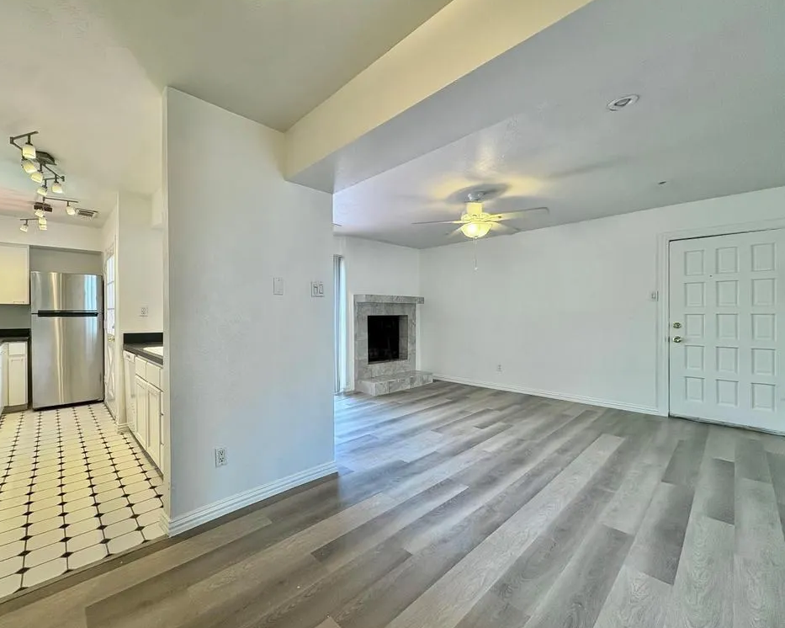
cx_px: 357
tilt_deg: -0.7
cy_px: 315
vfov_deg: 84.0
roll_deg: +0.4
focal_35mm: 15
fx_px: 348
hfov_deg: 96.5
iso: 200
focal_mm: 2.22
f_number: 2.2
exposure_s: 1/120
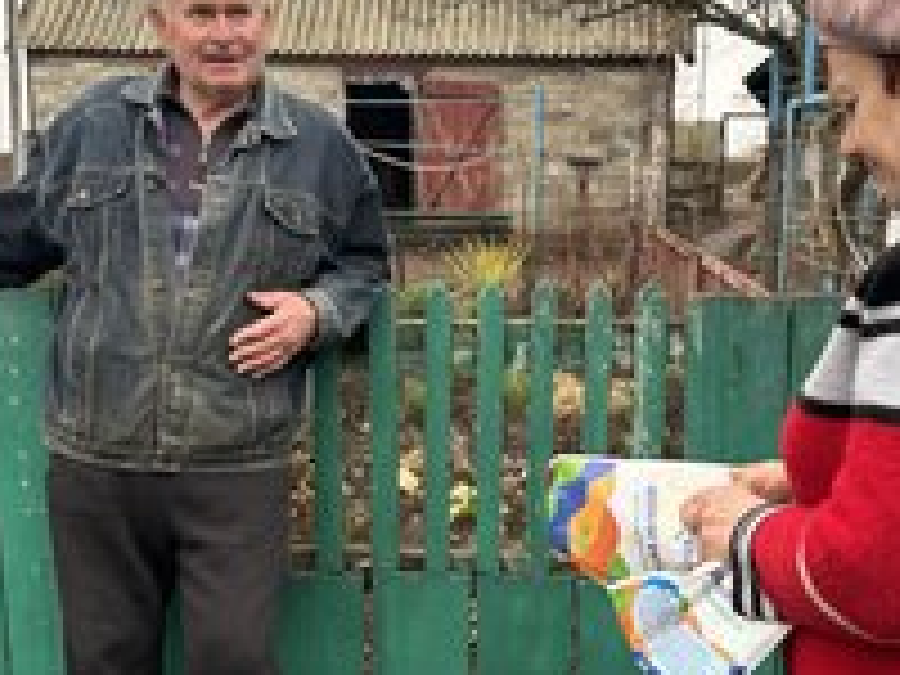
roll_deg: -0.8
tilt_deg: -9.7
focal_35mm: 48
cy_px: 400
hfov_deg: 39.6
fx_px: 1248
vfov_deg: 30.2
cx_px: 482
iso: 80
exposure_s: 1/328
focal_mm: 6.86
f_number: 1.78
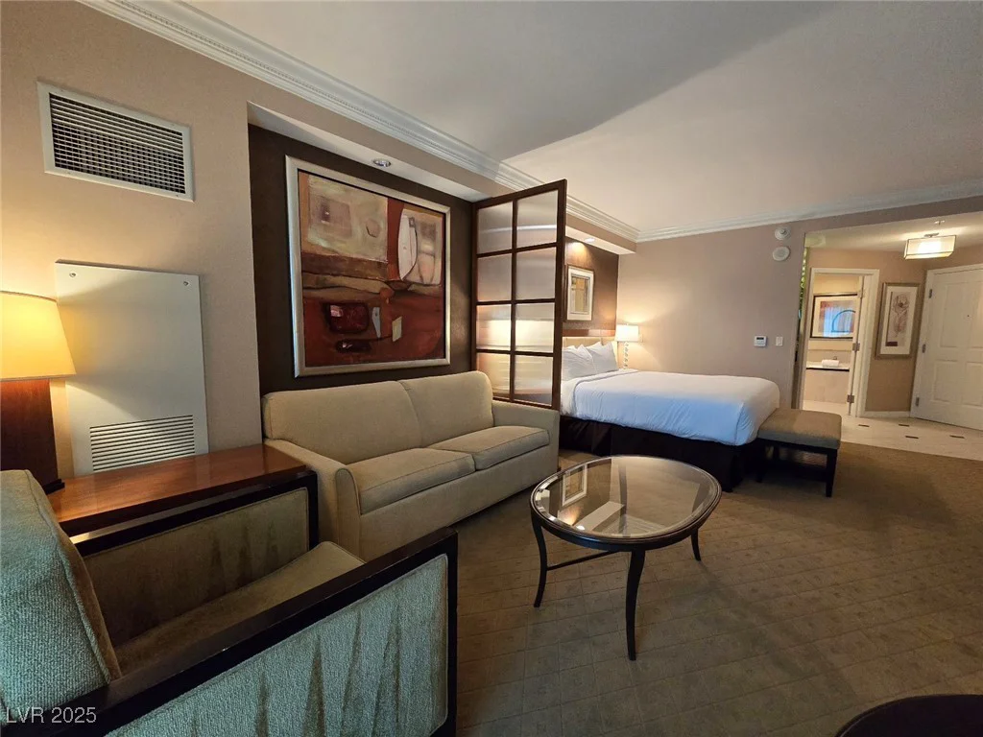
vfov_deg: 89.9
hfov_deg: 106.2
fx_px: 369
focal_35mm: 13
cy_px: 368
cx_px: 492
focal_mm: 2.2
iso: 640
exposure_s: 1/60.2
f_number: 2.2
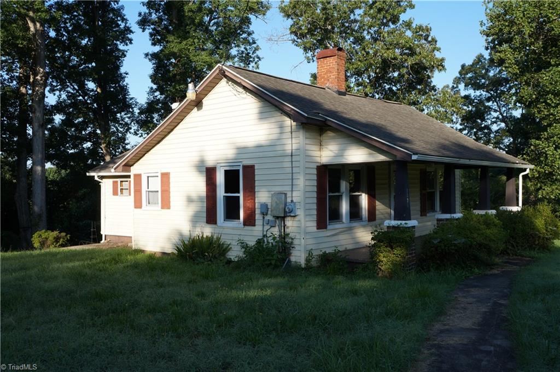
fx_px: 513
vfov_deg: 39.9
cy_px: 186
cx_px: 280
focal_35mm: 33
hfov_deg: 57.3
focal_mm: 22
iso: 100
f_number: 9
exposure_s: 1/100
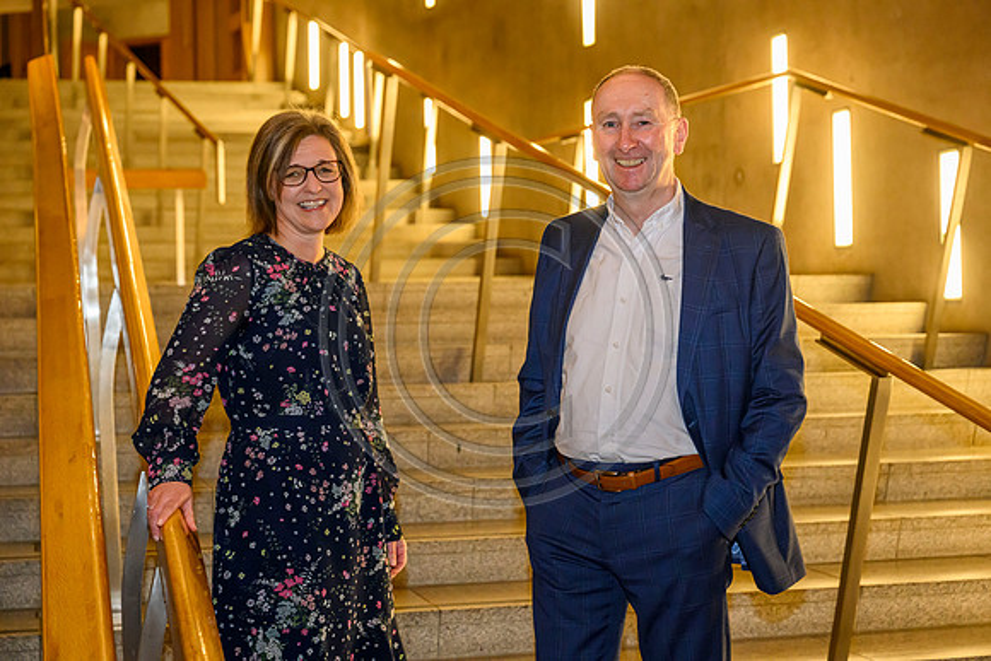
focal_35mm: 63
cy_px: 330
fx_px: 1735
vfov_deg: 21.6
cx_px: 496
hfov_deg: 31.9
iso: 6400
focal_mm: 63
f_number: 4.5
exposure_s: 1/125
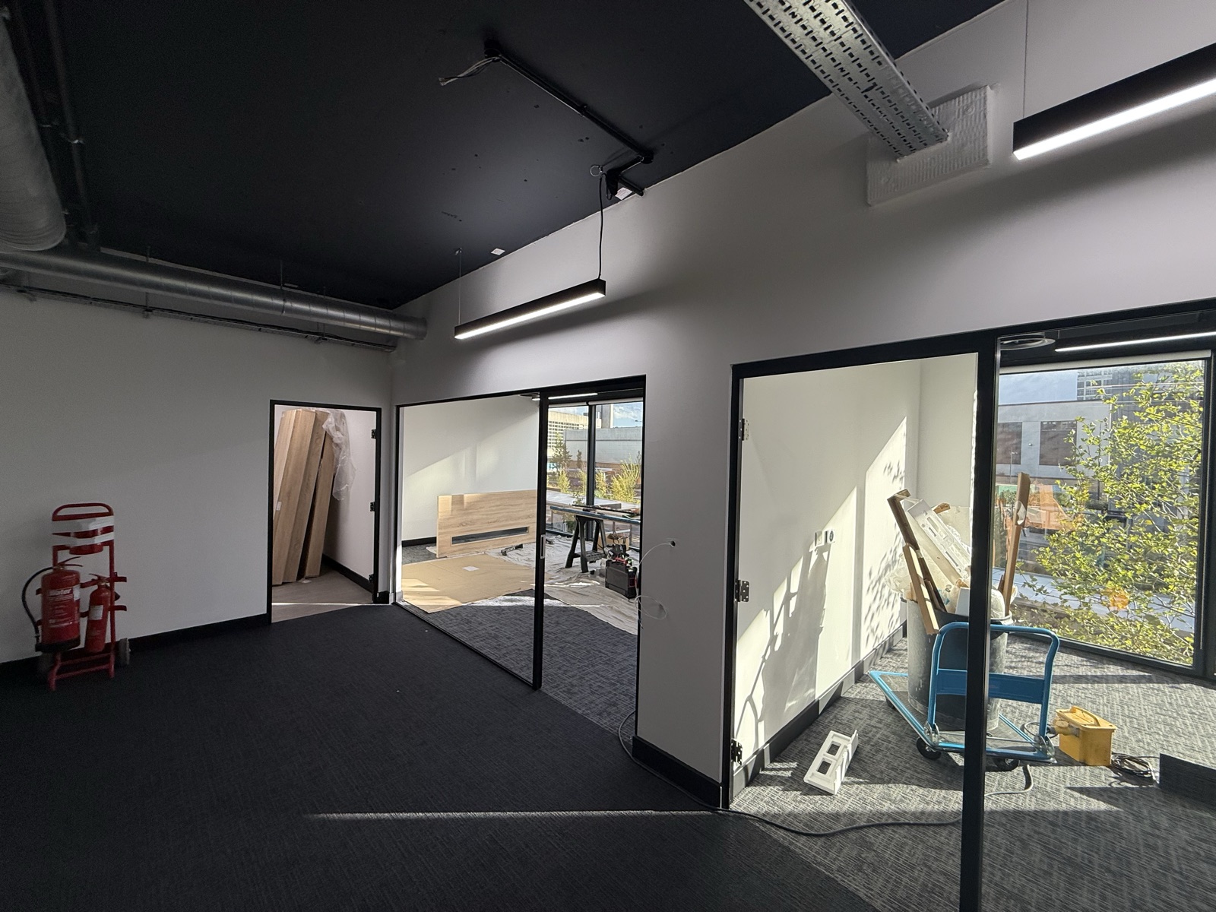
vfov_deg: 85.7
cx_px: 608
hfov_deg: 102.1
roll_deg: -1.8
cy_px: 456
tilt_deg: -1.6
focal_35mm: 14
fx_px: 492
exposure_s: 1/152
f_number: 2.2
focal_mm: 2.22
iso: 64
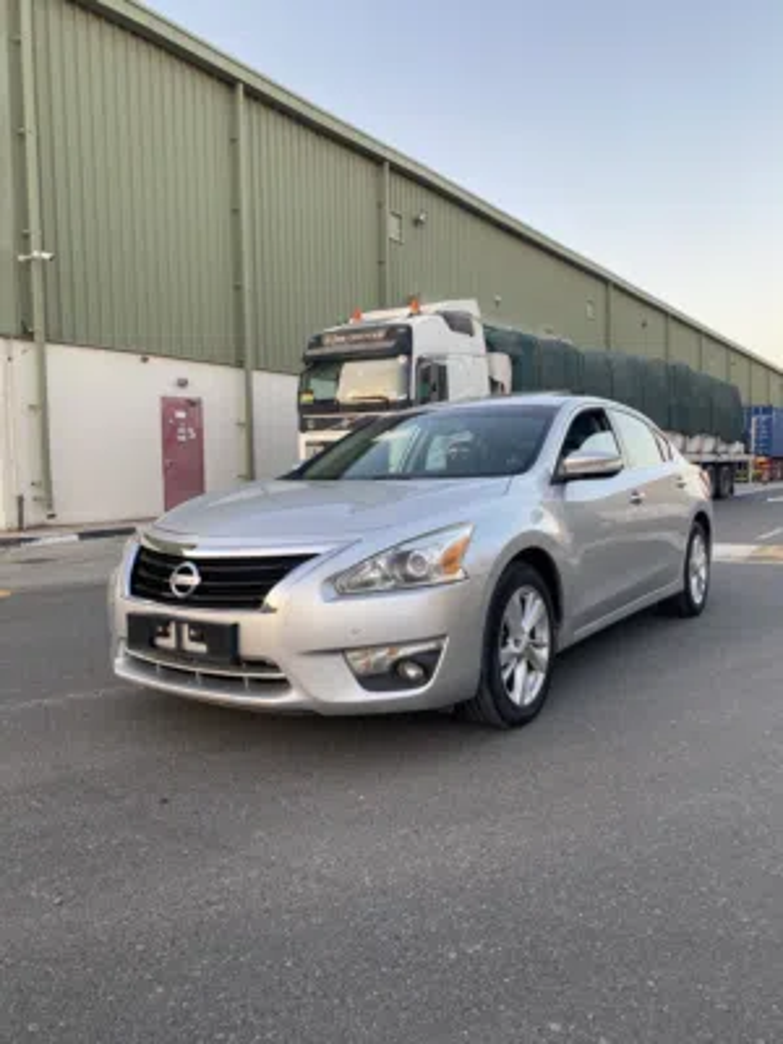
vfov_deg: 67.3
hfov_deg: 53.1
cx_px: 392
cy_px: 522
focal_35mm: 26
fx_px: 784
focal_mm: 4.25
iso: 32
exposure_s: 1/122
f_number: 1.8
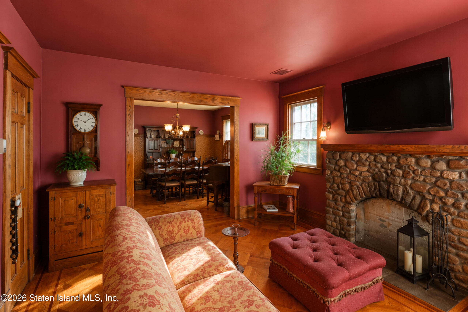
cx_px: 234
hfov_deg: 100.4
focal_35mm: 15
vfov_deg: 77.3
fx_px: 195
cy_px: 156
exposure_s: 1/25
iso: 2000
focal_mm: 10
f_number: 5
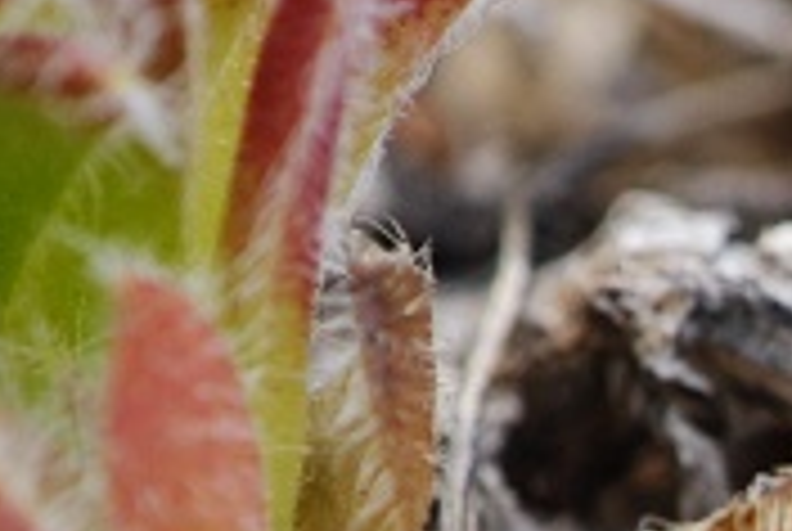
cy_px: 1184
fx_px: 12765
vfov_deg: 2.4
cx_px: 1638
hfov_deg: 3.5
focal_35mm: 579
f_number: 6.3
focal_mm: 85
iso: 400
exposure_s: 1/160
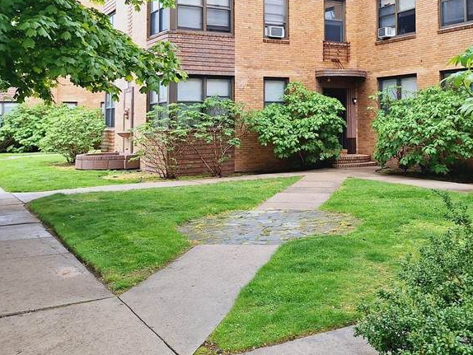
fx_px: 560
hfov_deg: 44.7
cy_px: 68
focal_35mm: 41
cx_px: 334
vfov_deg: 34.1
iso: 40
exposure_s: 1/485
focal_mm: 5.54
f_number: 1.8
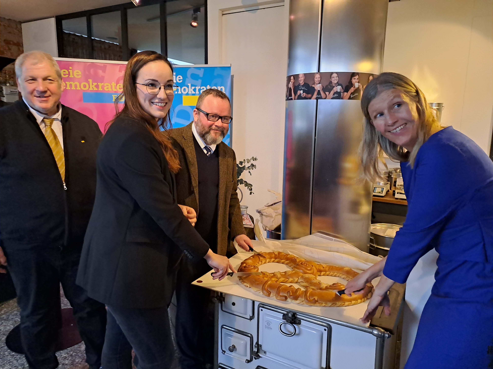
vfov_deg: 54.9
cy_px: 184
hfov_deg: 69.4
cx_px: 246
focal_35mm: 25
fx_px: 356
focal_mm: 4.65
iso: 320
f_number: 1.8
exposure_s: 1/25
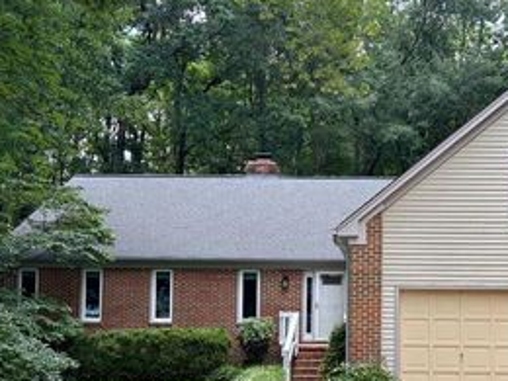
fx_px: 734
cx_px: 363
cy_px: 288
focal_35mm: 50
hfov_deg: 37.5
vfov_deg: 28.7
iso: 50
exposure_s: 1/510
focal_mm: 5.96
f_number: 1.6
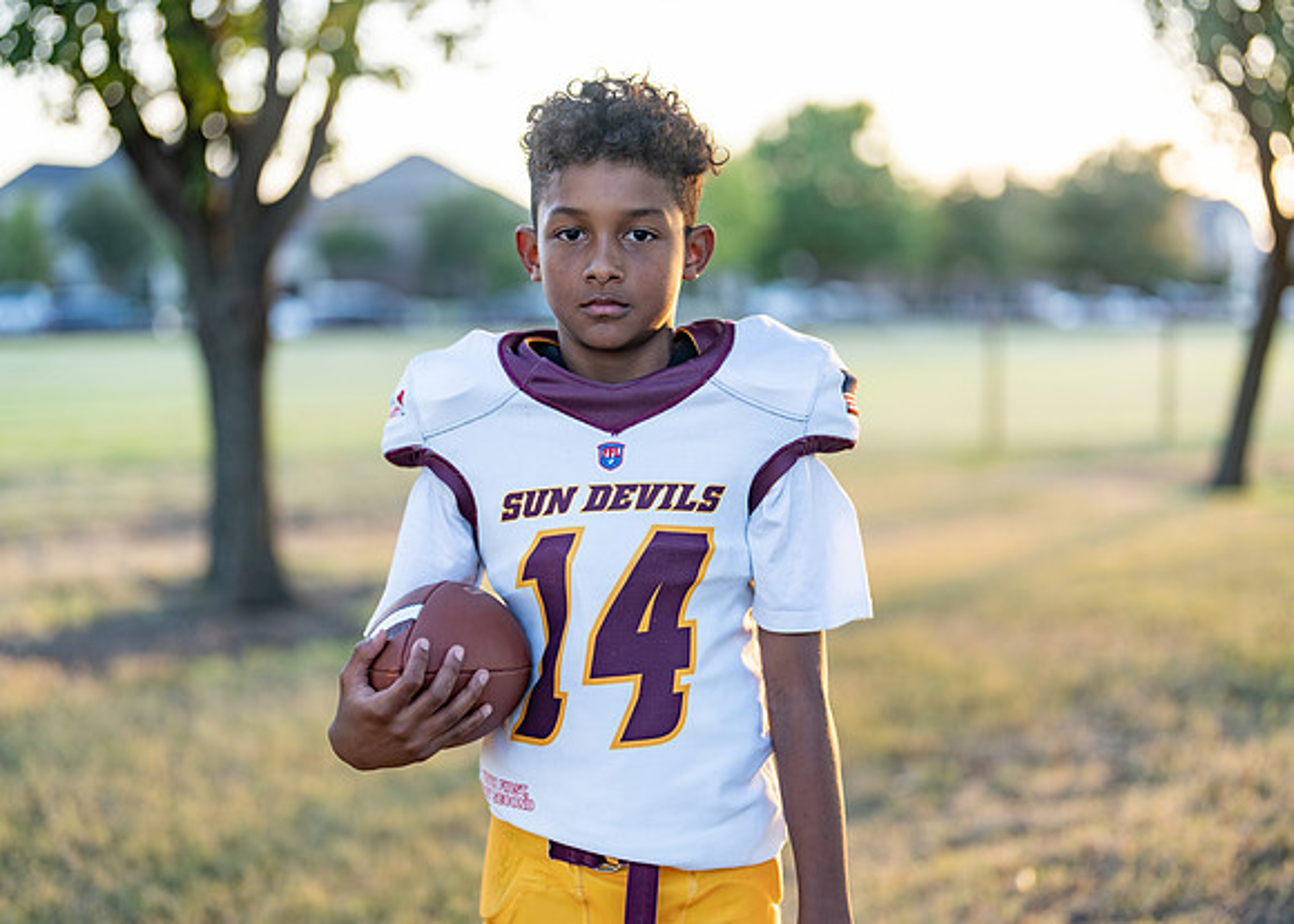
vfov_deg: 27.0
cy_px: 462
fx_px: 1925
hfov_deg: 37.2
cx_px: 647
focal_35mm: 52
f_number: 1.2
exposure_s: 1/400
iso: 100
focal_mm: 50
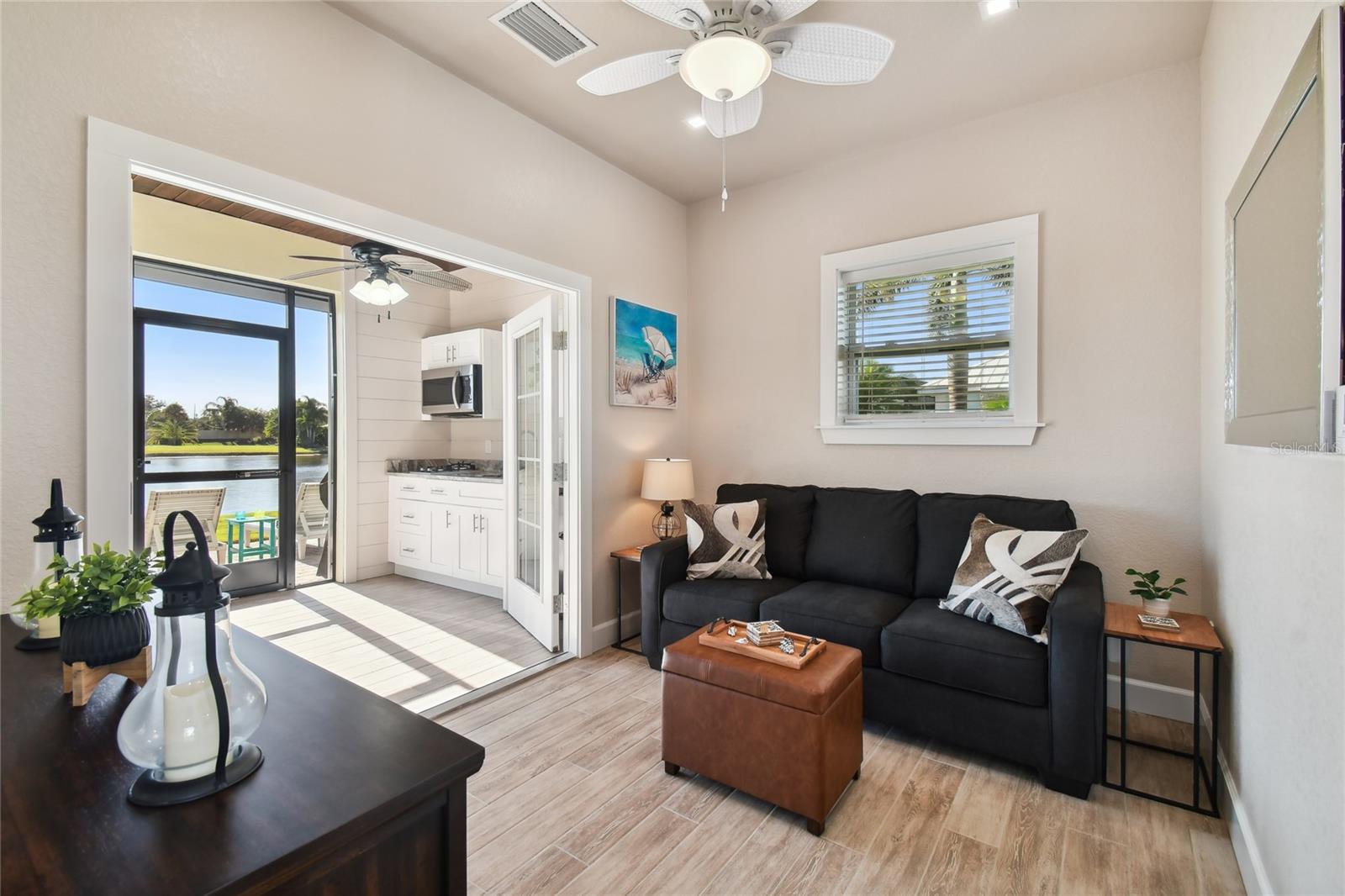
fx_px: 560
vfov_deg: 77.3
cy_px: 448
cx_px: 672
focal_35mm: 15
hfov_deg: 100.4
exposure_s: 1/8
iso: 100
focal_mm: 10
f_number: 7.1
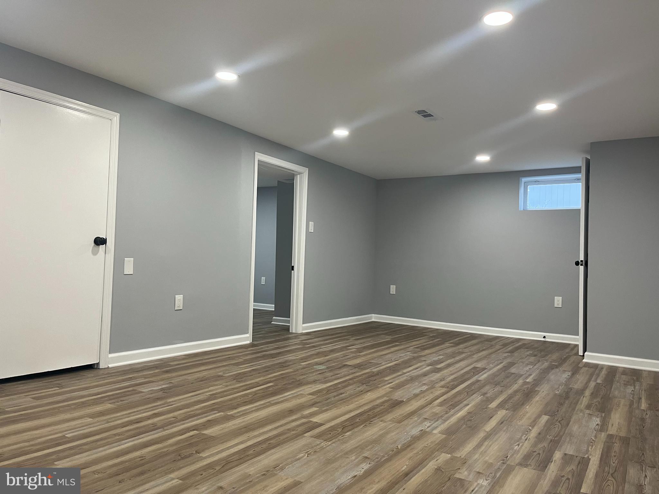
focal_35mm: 26
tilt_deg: +0.8
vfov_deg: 53.1
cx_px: 330
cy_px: 247
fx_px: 495
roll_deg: -1.2
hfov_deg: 67.3
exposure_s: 1/60
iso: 80
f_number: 1.6
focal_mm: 5.1
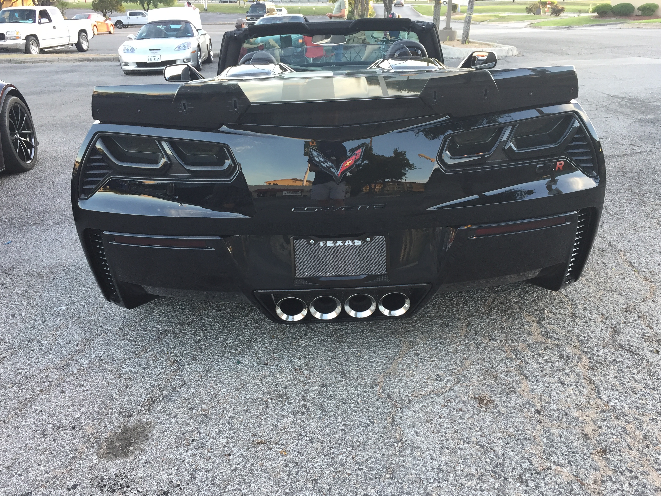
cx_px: 335
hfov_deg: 60.0
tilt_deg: -22.9
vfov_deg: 46.8
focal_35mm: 30
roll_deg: -2.8
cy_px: 246
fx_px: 573
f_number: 2.2
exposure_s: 1/40
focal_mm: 4.15
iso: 32
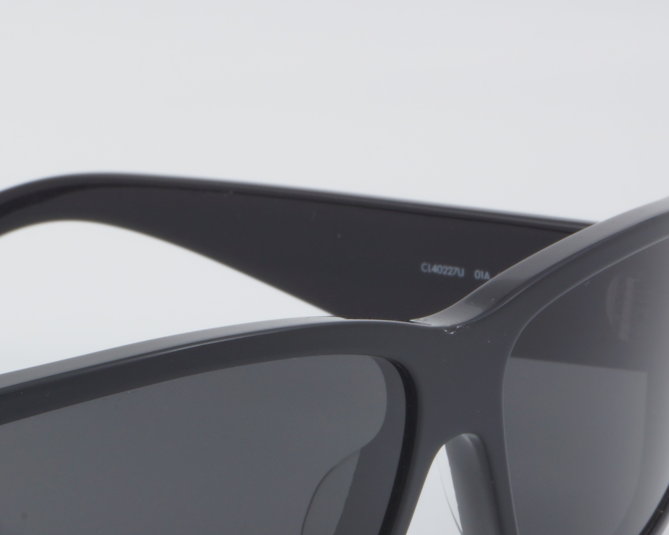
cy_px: 478
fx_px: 3306
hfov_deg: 11.5
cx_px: 70
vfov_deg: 9.2
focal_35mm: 167
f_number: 32
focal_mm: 55
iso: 100
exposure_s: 1/3
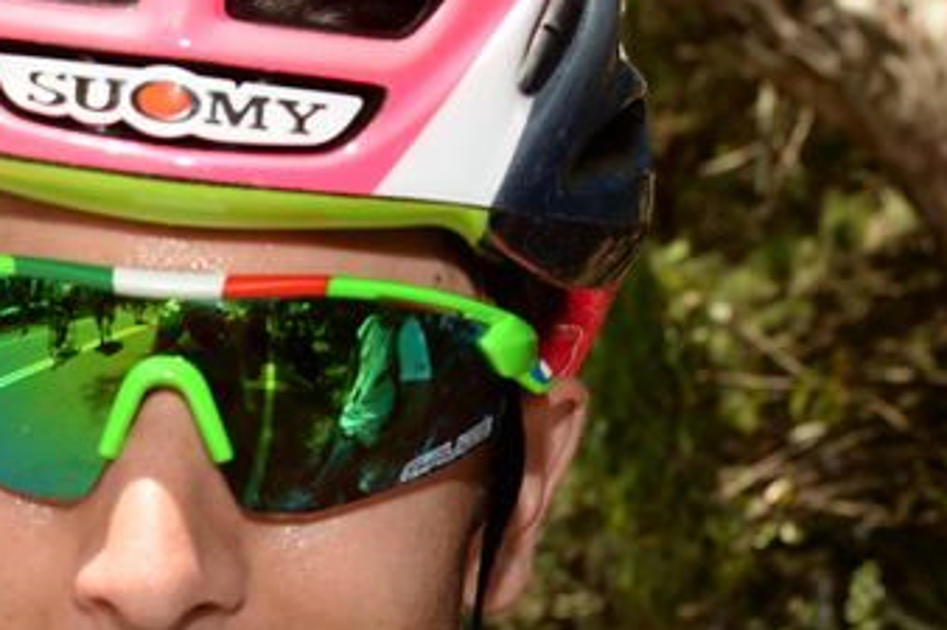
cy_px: 815
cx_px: 303
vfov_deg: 12.8
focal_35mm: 103
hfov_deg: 19.8
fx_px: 2708
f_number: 6.3
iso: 200
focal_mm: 29
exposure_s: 1/250
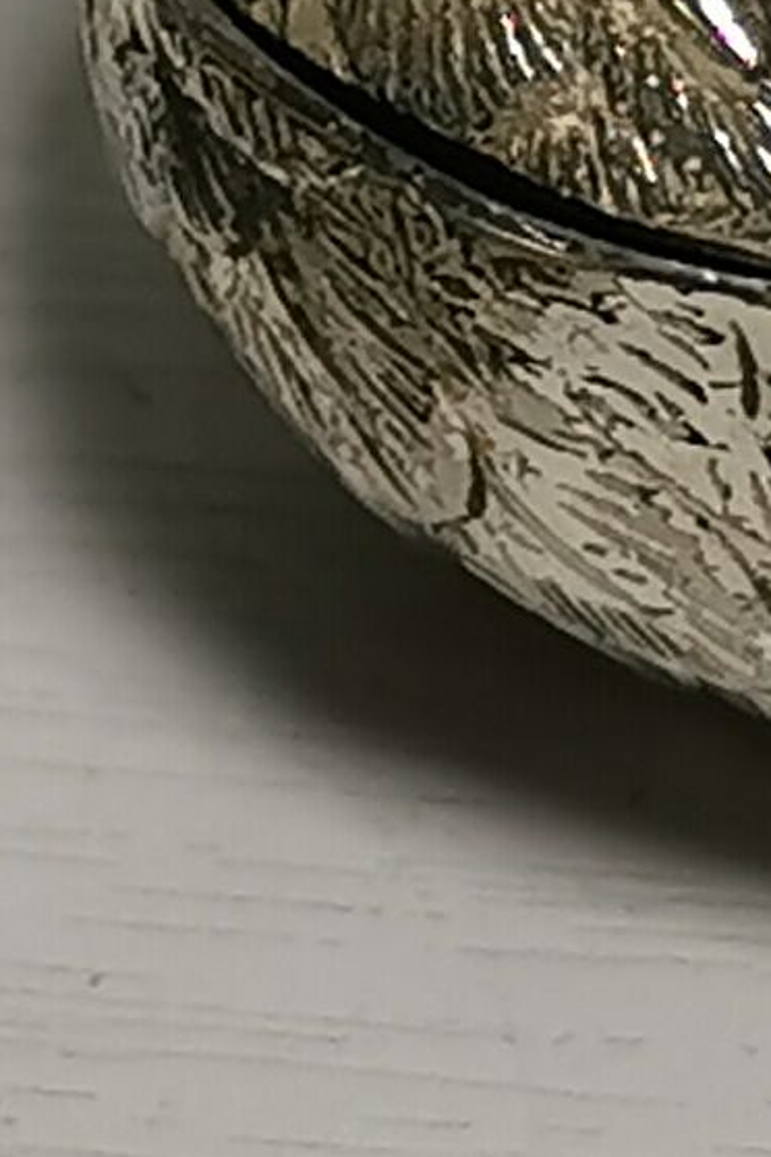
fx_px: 9829
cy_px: -77
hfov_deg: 4.5
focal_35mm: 306
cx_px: -104
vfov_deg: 6.7
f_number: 1.8
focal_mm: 5.58
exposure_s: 1/100
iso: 125
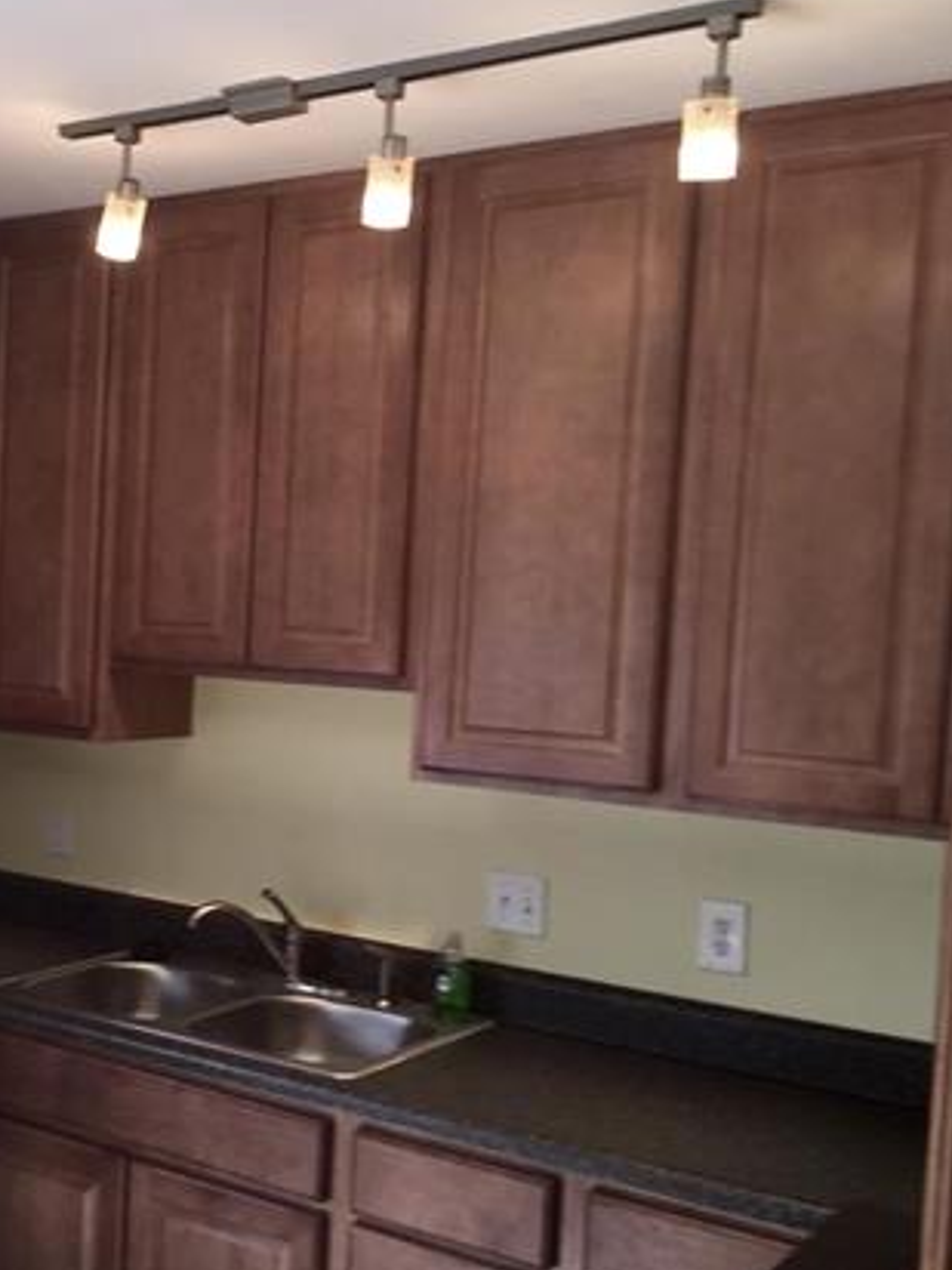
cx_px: 86
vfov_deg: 42.0
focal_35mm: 45
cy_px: 700
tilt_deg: -3.3
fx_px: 1650
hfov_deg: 30.7
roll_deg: -0.9
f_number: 2.2
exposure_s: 1/32
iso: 32
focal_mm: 4.15
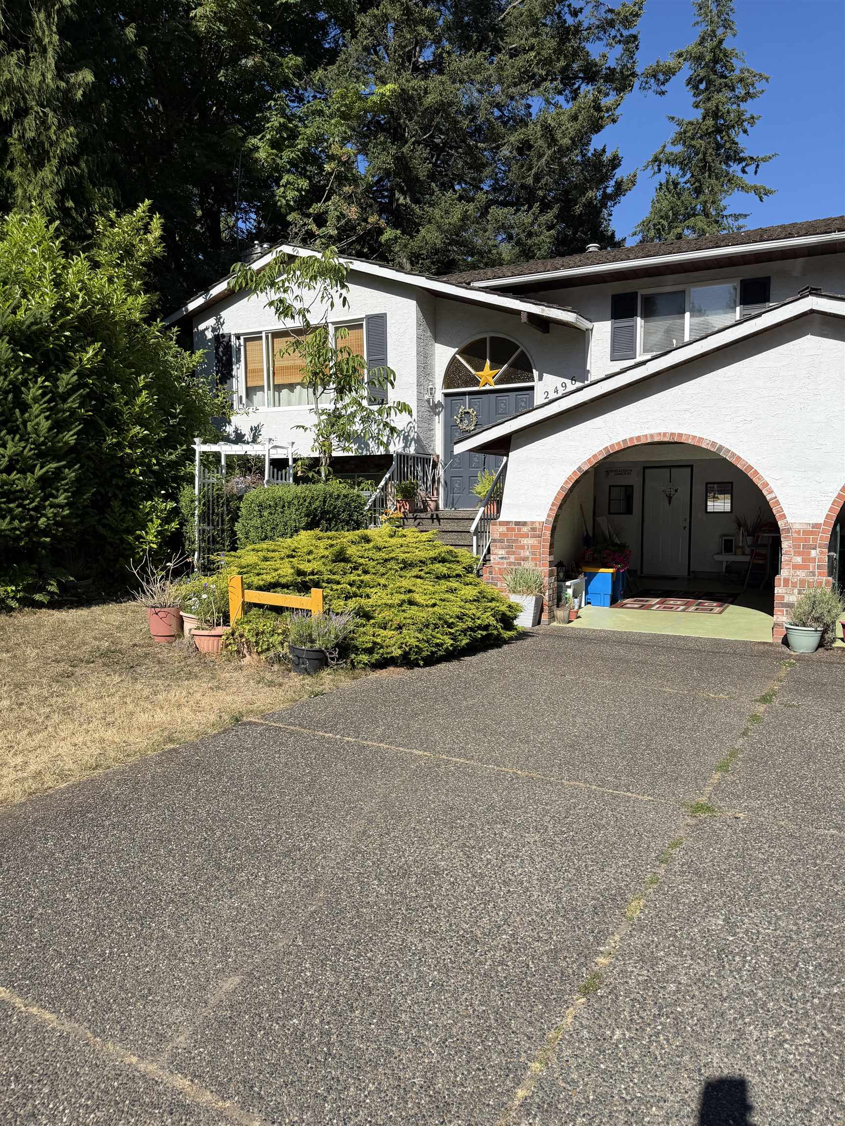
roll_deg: +1.5
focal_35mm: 24
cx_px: 422
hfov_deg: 56.8
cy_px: 563
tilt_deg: -3.4
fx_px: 781
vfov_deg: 71.6
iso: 80
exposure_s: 1/4673
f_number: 1.78
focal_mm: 6.76
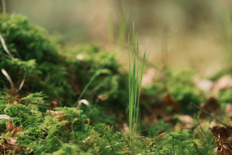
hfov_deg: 10.0
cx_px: 116
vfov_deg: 6.7
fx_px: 1328
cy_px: 78
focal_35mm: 206
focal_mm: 137
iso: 2500
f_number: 5.6
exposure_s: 1/420
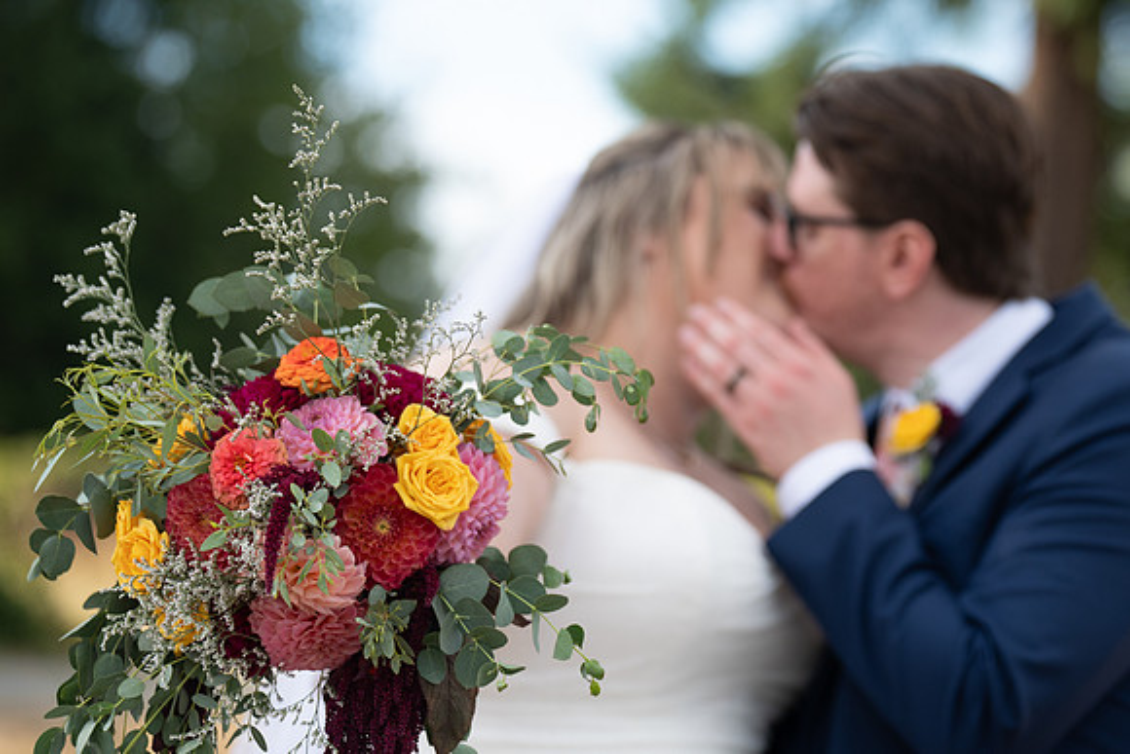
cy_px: 279
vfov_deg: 11.8
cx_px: 712
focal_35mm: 116
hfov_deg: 17.6
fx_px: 3639
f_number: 2.8
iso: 250
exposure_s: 1/1600
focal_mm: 92
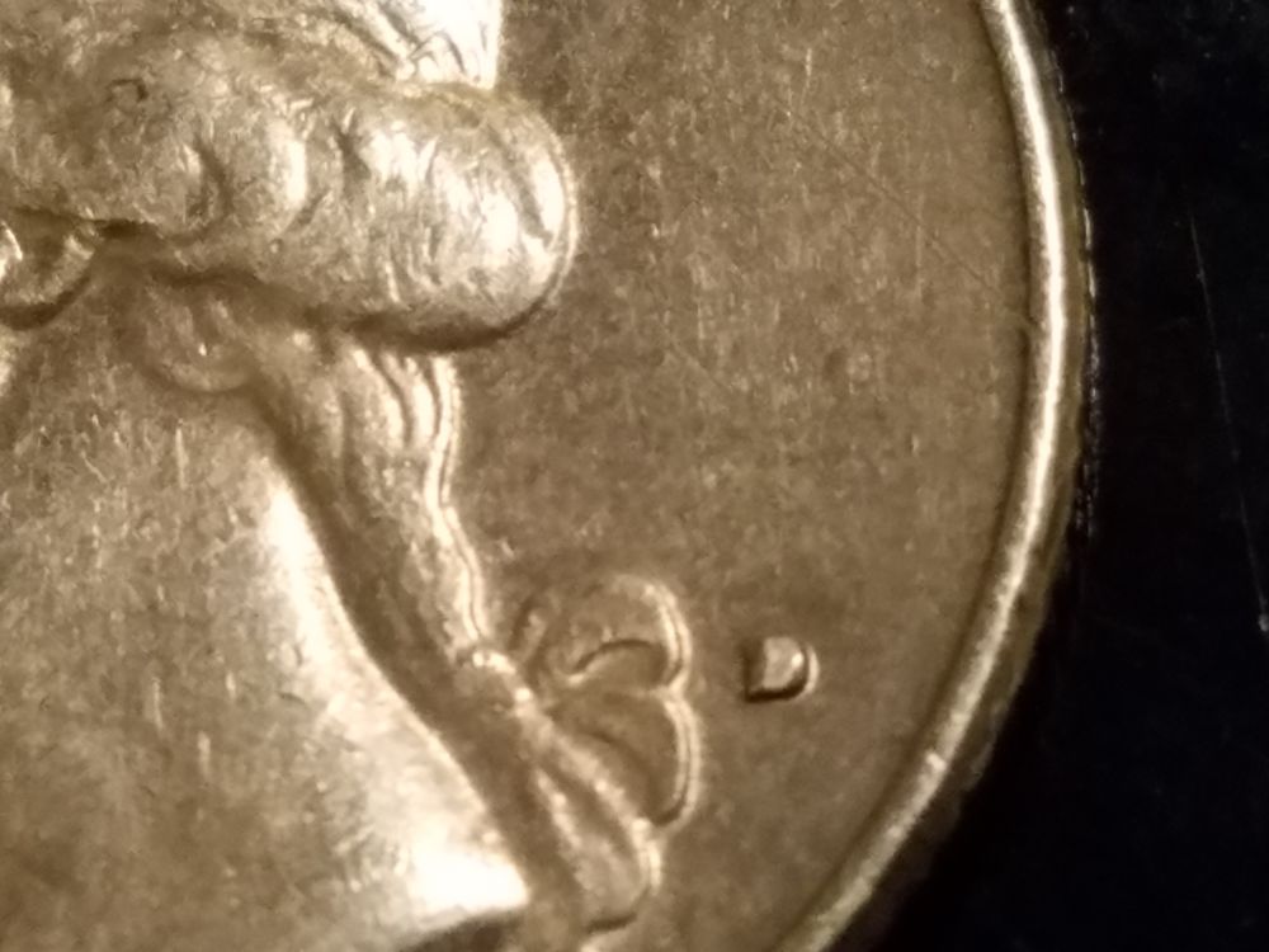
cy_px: 476
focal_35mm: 26
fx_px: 953
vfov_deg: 53.1
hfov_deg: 67.3
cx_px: 634
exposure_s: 1/60
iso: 500
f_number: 1.7
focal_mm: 4.2
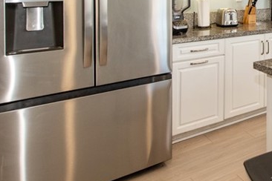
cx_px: 338
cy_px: -12
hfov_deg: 35.0
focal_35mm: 42
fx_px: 317
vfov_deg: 29.2
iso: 800
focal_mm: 15
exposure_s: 1/100
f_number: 5
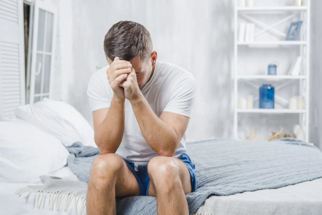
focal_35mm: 50
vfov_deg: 27.0
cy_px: 108
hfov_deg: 39.6
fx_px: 447
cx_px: 161
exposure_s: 1/160
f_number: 4.5
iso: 160
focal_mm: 50
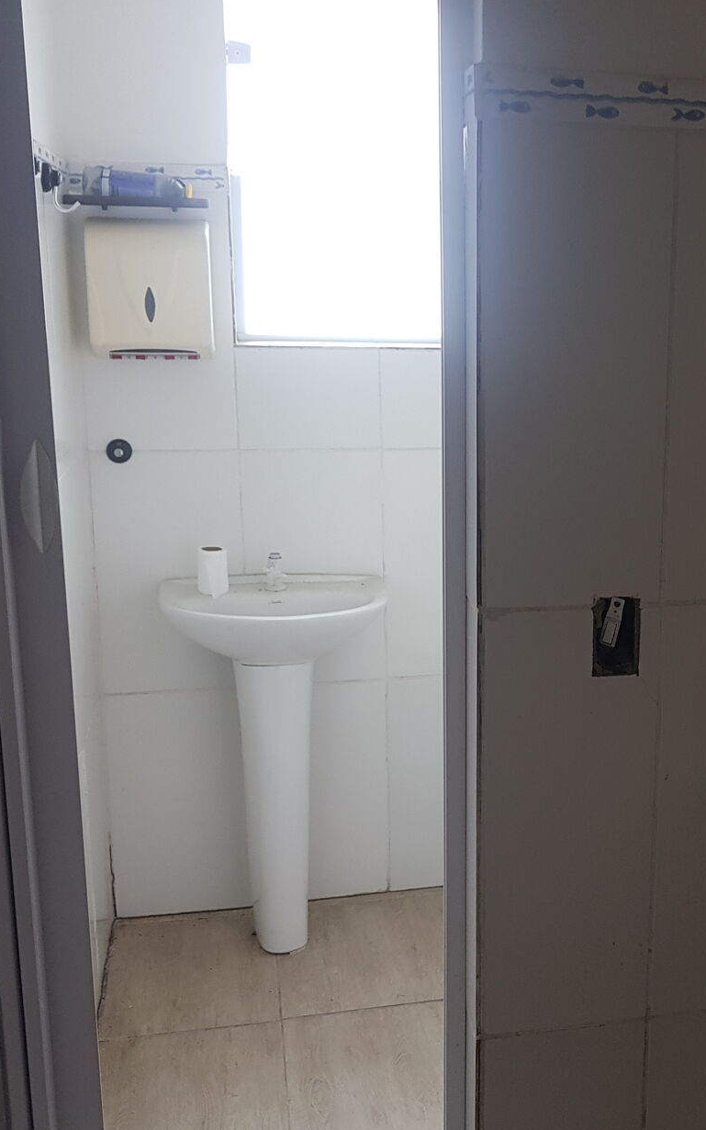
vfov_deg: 46.2
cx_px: 612
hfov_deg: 28.9
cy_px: 605
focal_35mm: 43
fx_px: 1324
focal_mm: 4.2
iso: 100
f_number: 1.7
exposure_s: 1/60
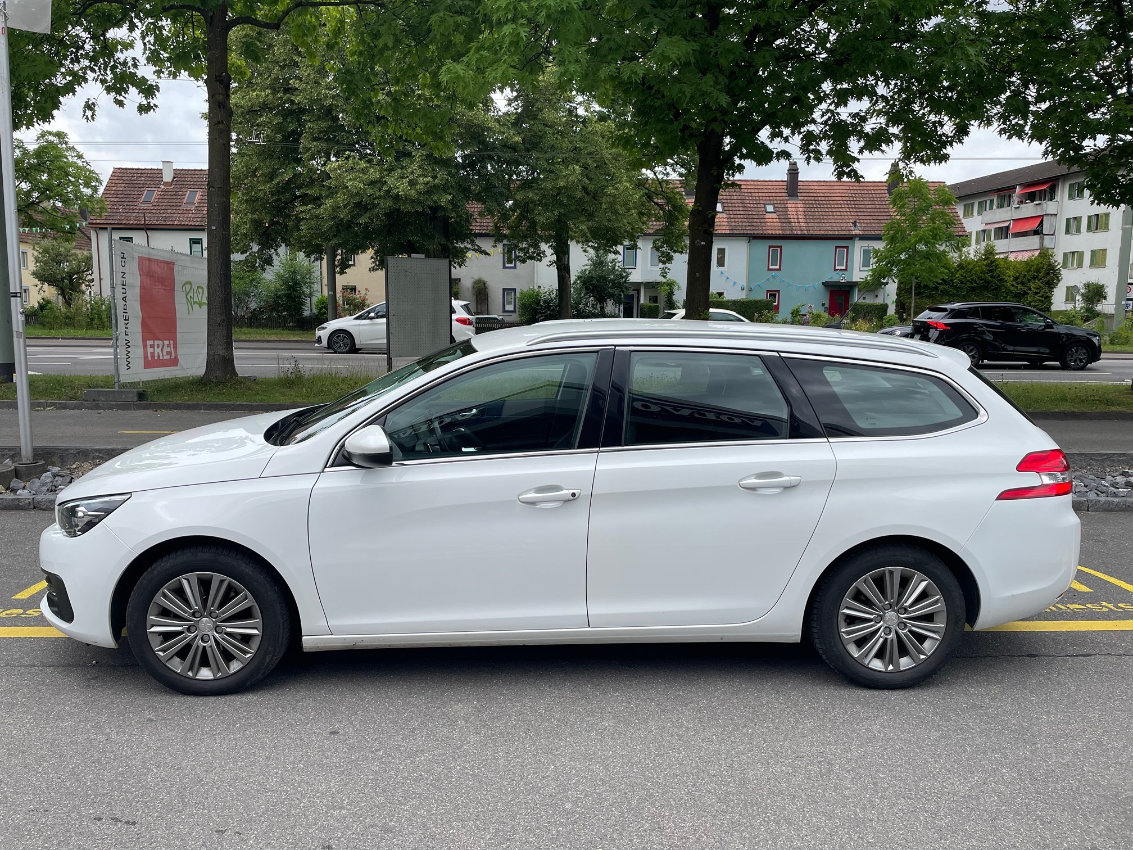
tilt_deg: -6.9
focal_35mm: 26
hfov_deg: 67.3
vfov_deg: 53.1
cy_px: 425
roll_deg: -0.6
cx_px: 566
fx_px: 851
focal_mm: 4.2
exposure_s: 1/1147
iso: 32
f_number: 1.6
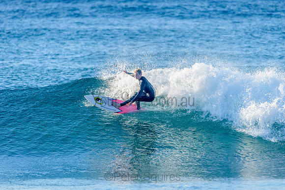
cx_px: 142
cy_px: 95
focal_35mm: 500
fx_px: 3959
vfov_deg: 2.8
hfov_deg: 4.1
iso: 400
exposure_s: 1/2000
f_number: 5.6
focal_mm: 500
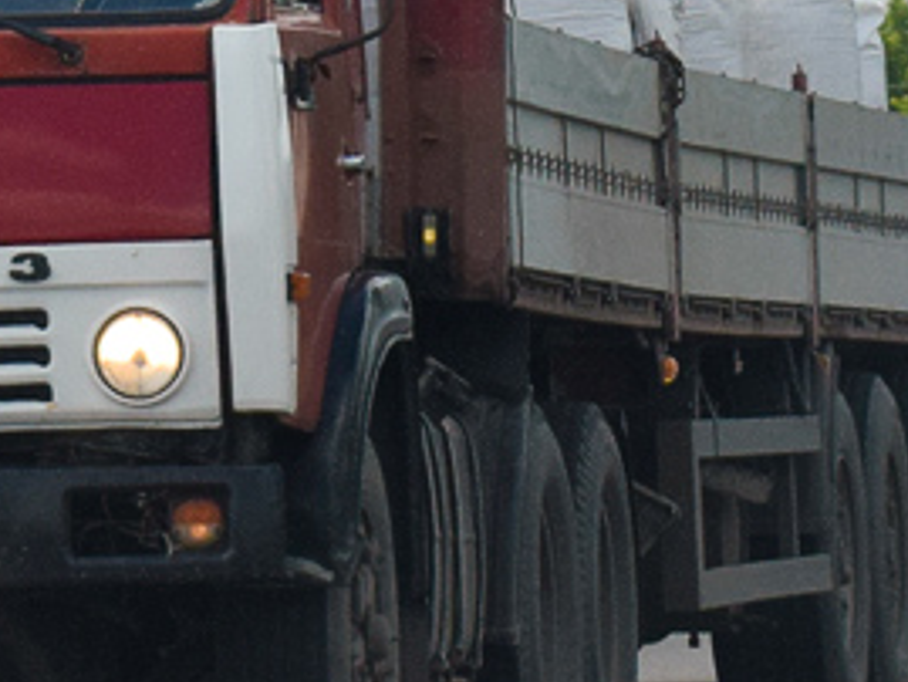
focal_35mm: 354
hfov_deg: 5.6
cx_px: -132
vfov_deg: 4.2
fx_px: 9294
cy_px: -192
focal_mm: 55
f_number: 7.1
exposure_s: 1/1250
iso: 400
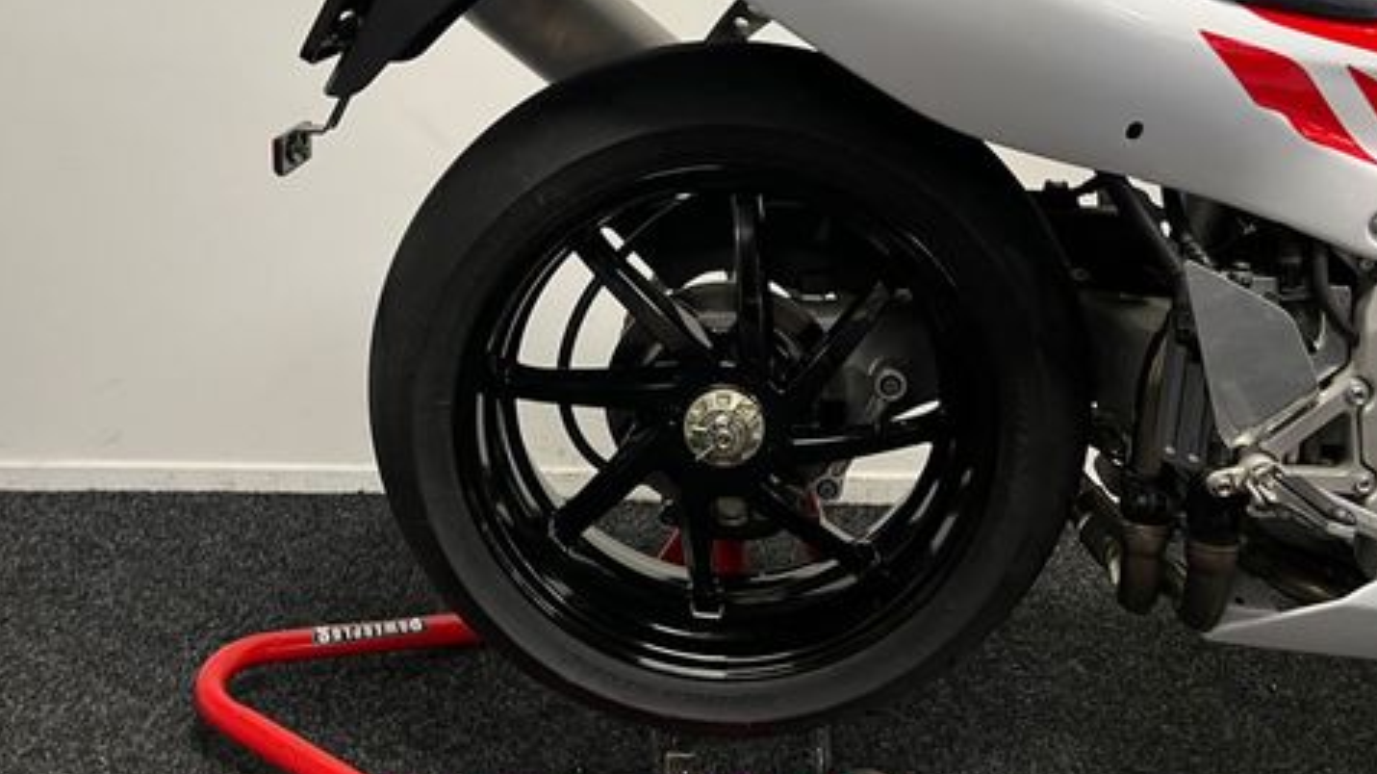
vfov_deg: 30.8
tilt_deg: -12.1
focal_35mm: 38
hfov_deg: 52.8
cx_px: 681
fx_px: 1387
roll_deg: +1.5
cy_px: 217
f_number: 1.6
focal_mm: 5.1
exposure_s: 1/50
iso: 100
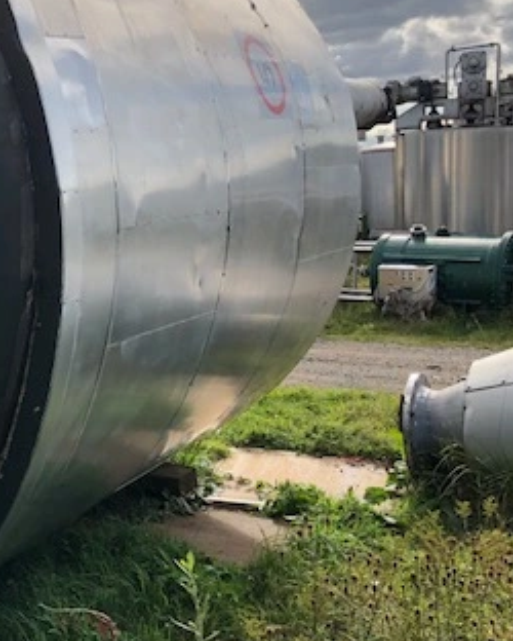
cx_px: -45
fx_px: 1062
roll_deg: +0.3
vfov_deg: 33.5
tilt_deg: -3.6
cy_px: 257
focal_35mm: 56
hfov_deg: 25.3
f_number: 1.8
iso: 20
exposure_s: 1/1453
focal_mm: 3.99
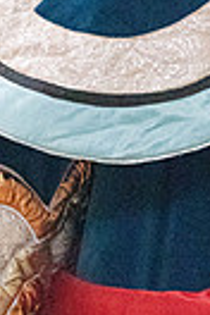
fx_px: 2091
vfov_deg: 8.6
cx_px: 91
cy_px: 193
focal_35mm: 239
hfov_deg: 5.7
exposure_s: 1/250
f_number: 11
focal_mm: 70
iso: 25600
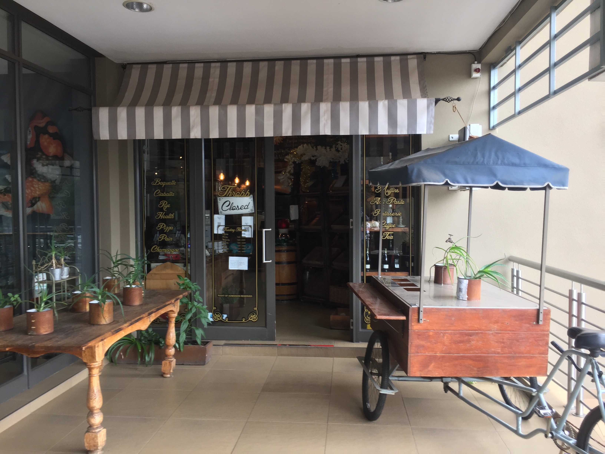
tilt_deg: -1.1
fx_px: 507
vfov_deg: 48.2
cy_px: 227
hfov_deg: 61.7
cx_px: 302
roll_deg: -0.7
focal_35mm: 29
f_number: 2.2
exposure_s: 1/50
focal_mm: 4.15
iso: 40
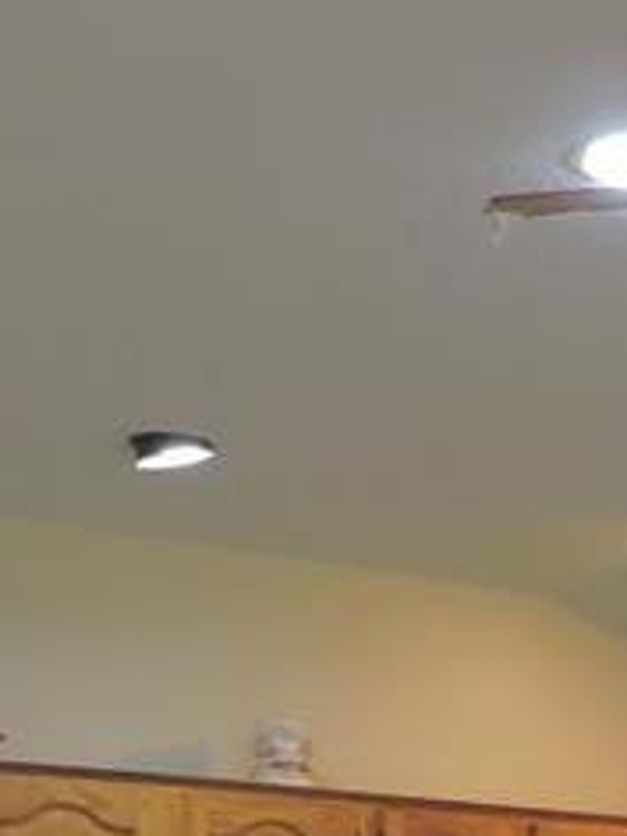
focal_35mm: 104
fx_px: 2512
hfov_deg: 13.0
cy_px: 1240
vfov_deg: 17.1
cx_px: 1105
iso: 800
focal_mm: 4.3
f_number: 3
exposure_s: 1/50
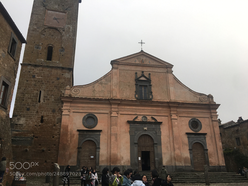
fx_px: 208
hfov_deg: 61.7
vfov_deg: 48.2
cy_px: 93
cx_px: 124
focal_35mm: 29
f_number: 2.2
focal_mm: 4.15
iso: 25
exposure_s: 1/407
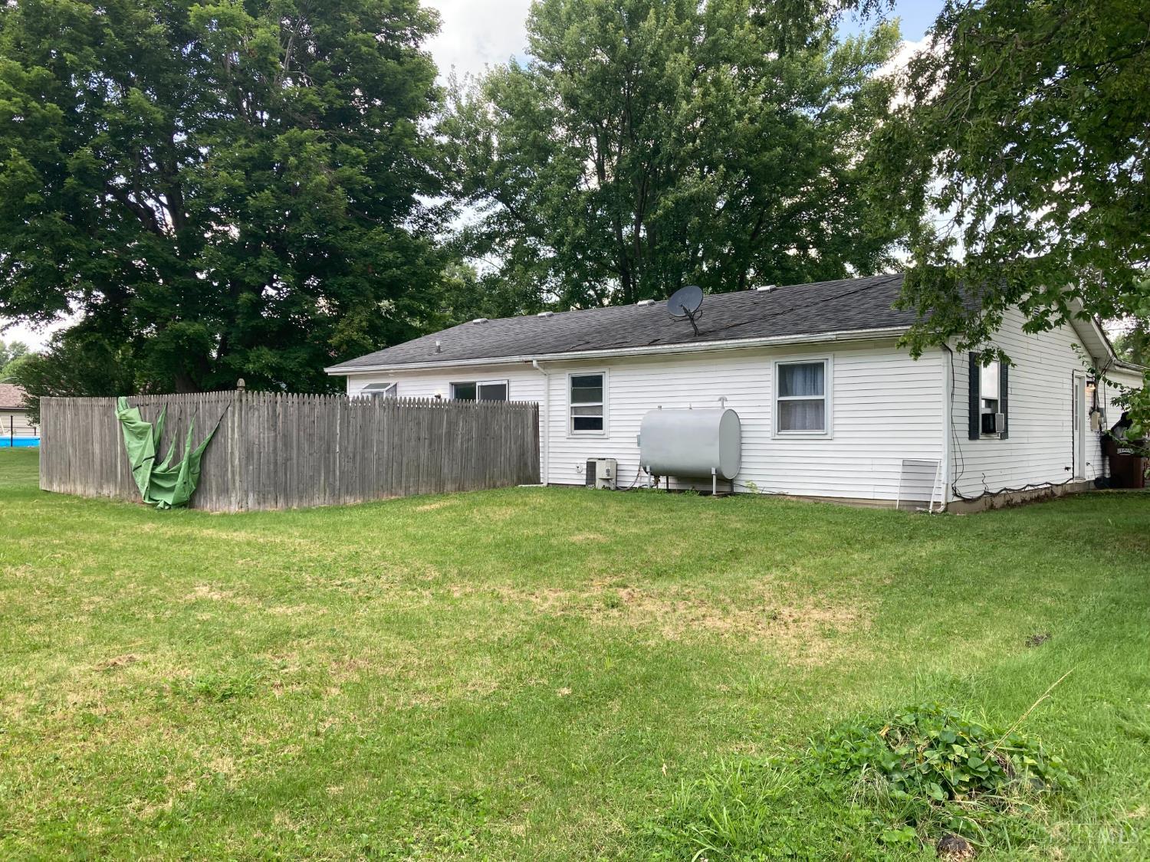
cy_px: 431
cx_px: 575
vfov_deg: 49.7
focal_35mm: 28
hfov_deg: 63.4
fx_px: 930
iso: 20
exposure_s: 1/316
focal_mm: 3.99
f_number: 1.8
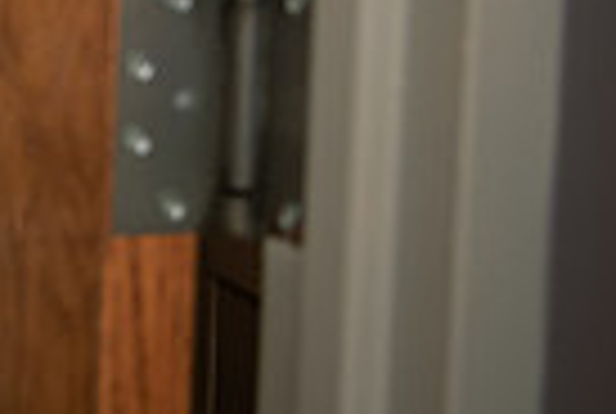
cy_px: -196
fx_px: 2315
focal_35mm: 135
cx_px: -647
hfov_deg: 13.0
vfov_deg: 9.9
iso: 400
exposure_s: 1/40
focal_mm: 32
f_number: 3.2
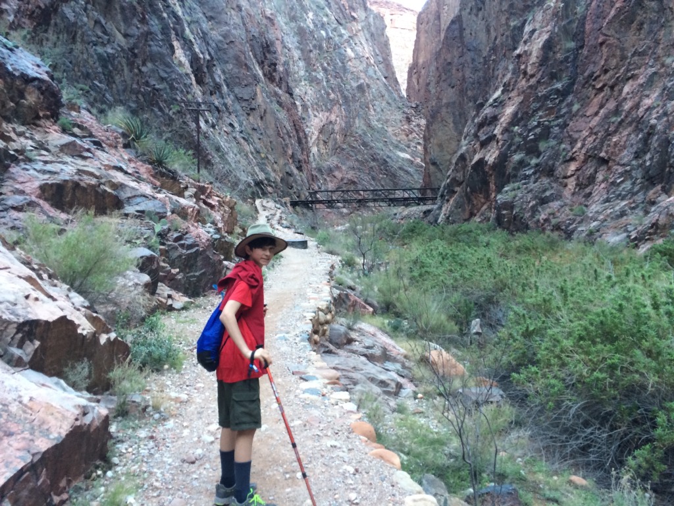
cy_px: 253
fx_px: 565
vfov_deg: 48.2
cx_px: 337
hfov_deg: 61.7
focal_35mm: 29
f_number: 2.2
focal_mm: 4.15
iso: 80
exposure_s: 1/30
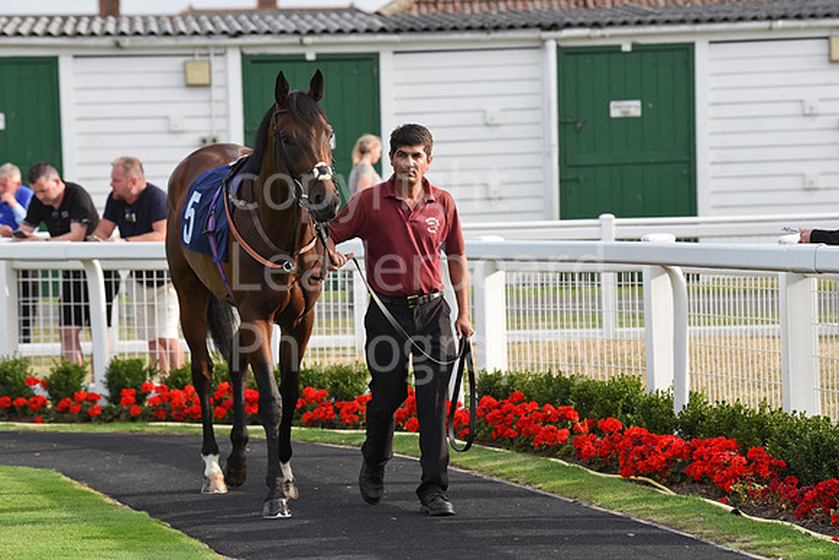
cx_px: 420
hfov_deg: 12.8
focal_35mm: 160
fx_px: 3730
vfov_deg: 8.6
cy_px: 280
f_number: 5.6
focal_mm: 160
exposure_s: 1/1600
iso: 800
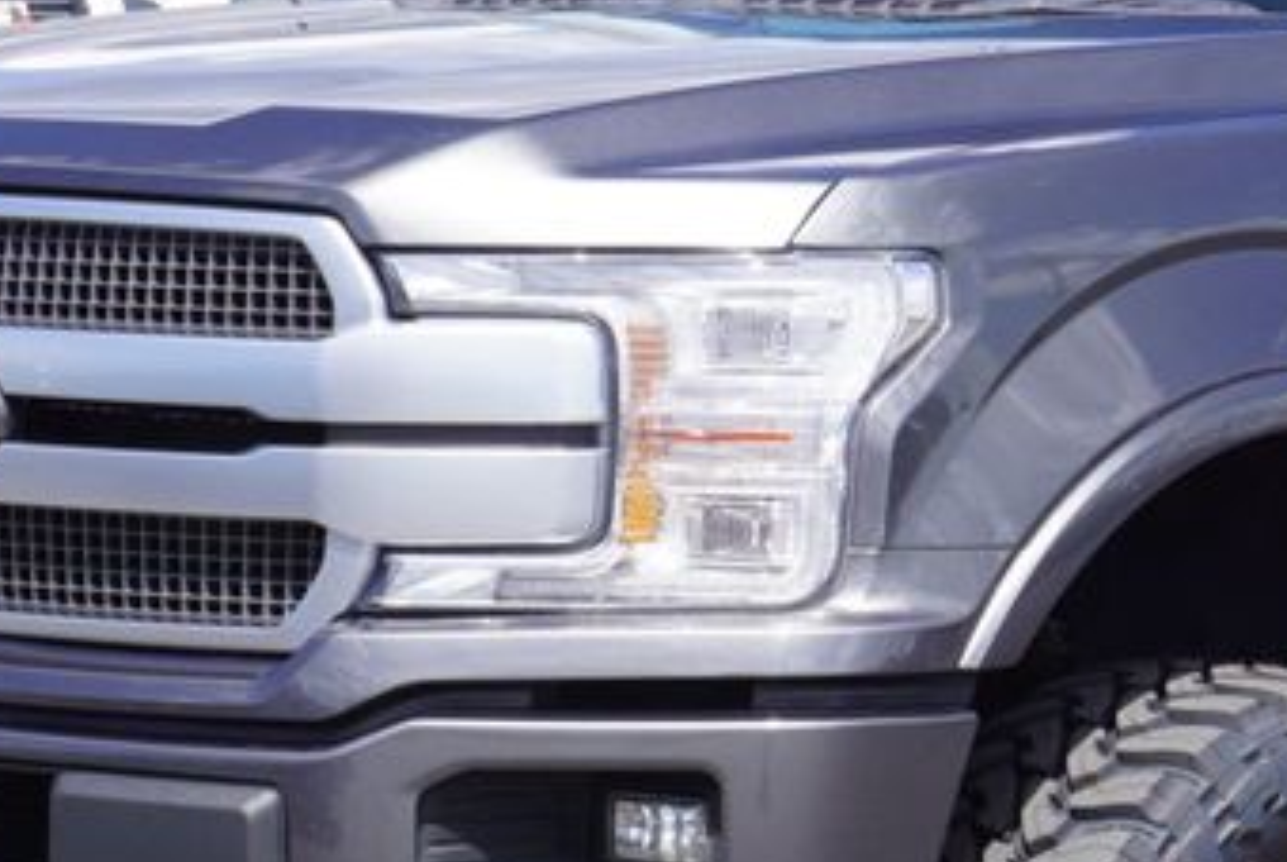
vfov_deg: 8.7
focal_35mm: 159
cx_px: 1219
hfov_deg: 12.8
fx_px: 5674
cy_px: 665
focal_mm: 35
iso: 100
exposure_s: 1/100
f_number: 9
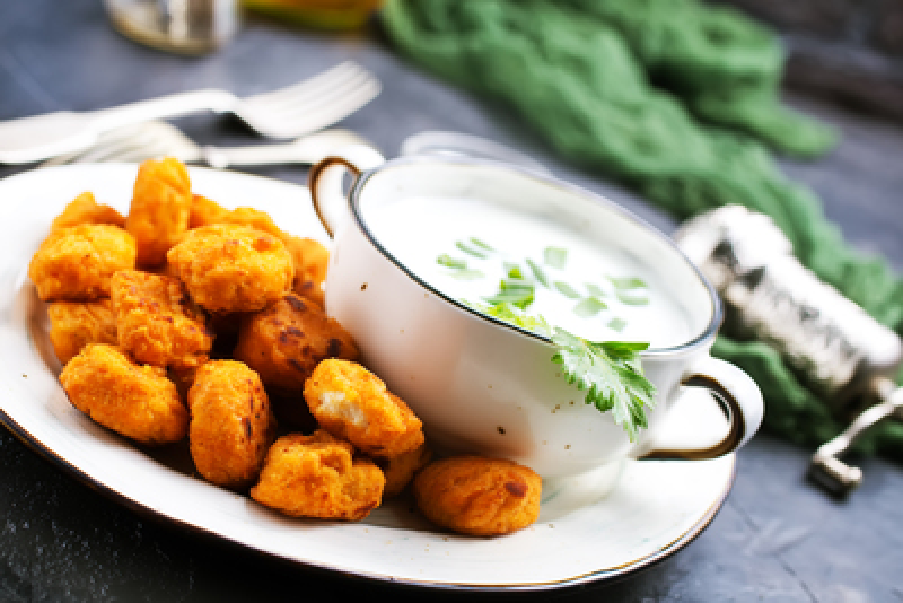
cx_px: 452
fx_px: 1255
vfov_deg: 27.0
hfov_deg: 39.6
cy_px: 302
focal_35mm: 50
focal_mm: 50
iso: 125
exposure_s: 1/250
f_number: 5.6
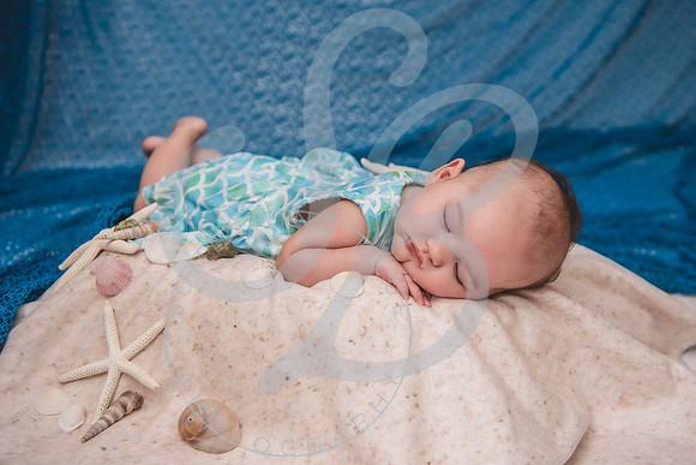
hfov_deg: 40.4
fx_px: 946
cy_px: 223
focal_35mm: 49
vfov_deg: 27.6
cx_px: 365
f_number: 3.5
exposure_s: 1/200
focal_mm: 42
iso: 100
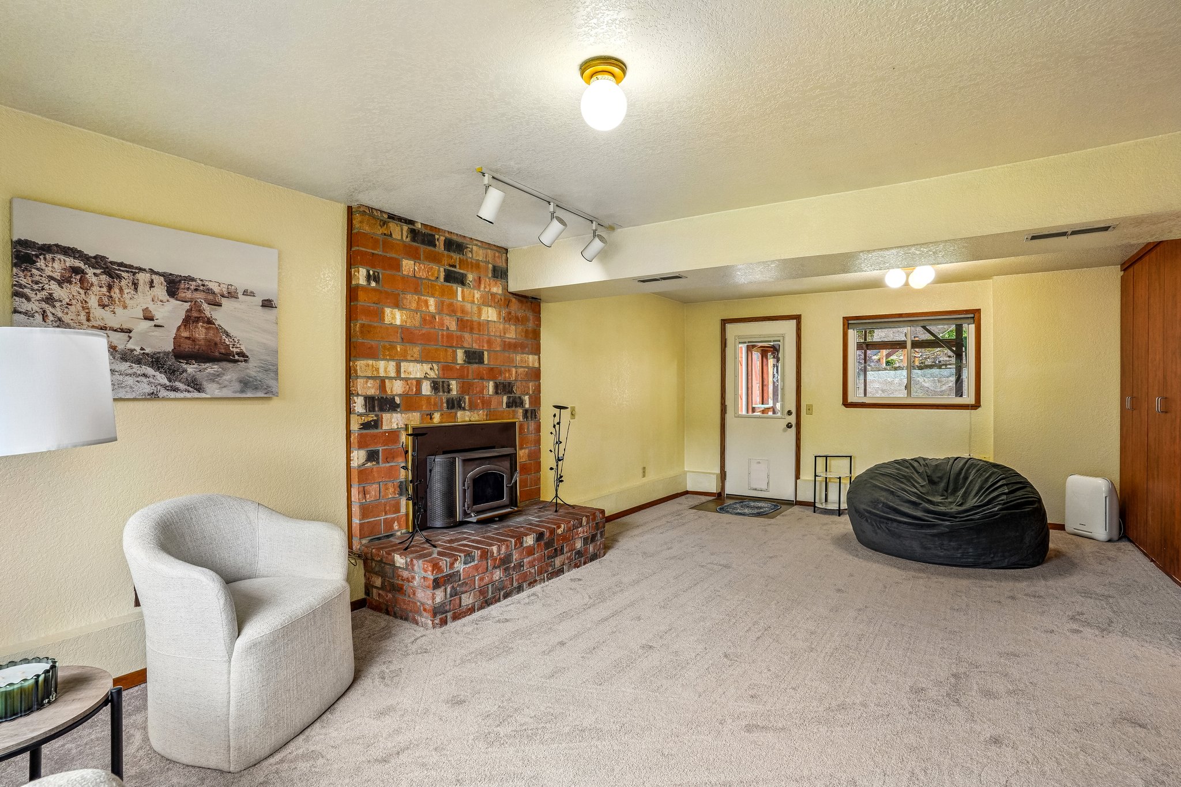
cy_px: 394
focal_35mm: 17
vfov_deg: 70.4
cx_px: 590
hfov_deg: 93.3
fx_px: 558
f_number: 8
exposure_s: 1/20
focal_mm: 17
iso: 800
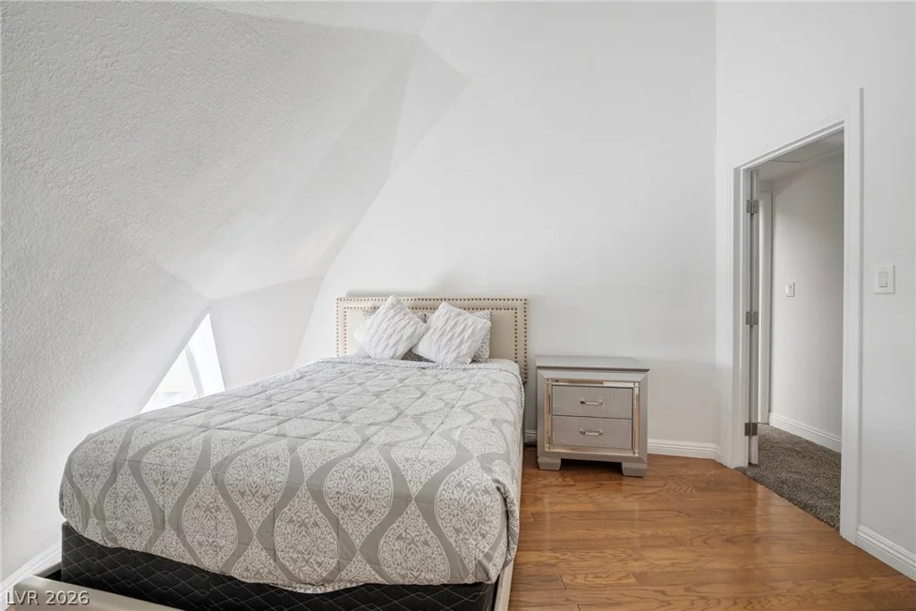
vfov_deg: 81.2
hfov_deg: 104.2
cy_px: 306
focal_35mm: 14
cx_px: 458
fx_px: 356
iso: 100
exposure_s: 1/3
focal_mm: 14
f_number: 9
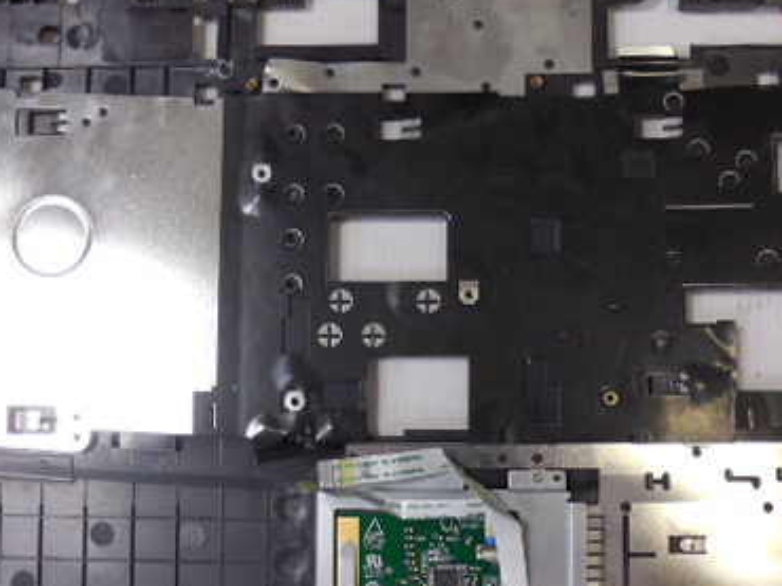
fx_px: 1016
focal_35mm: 45
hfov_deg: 42.1
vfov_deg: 31.9
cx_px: 395
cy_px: 381
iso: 280
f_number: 3.5
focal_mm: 4.6
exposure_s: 1/30
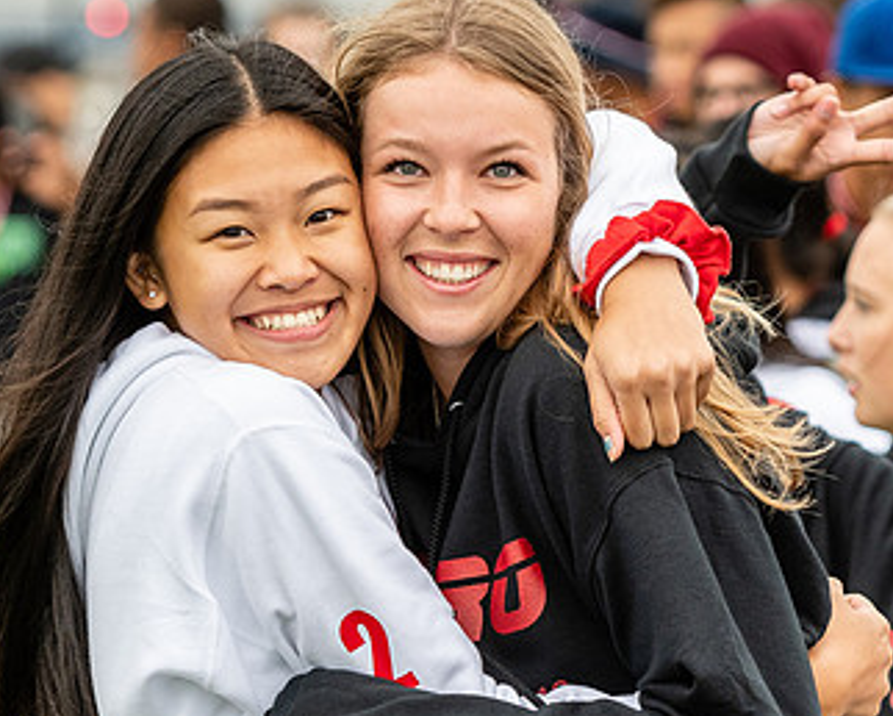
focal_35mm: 385
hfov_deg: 5.0
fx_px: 10181
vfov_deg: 4.0
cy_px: 382
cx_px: 512
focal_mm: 112
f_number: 4
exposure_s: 1/800
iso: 640
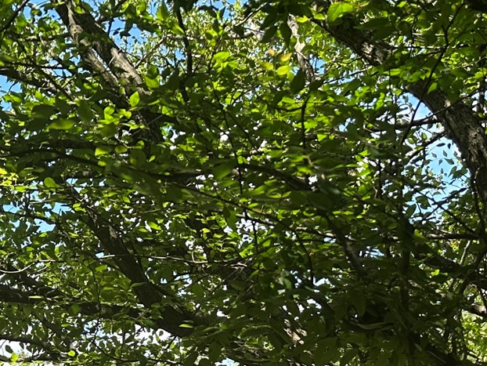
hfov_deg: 23.5
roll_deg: -0.1
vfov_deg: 17.0
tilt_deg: -4.1
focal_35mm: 79
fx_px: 1112
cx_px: -15
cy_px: 535
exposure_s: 1/1393
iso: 80
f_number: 1.78
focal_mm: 6.86
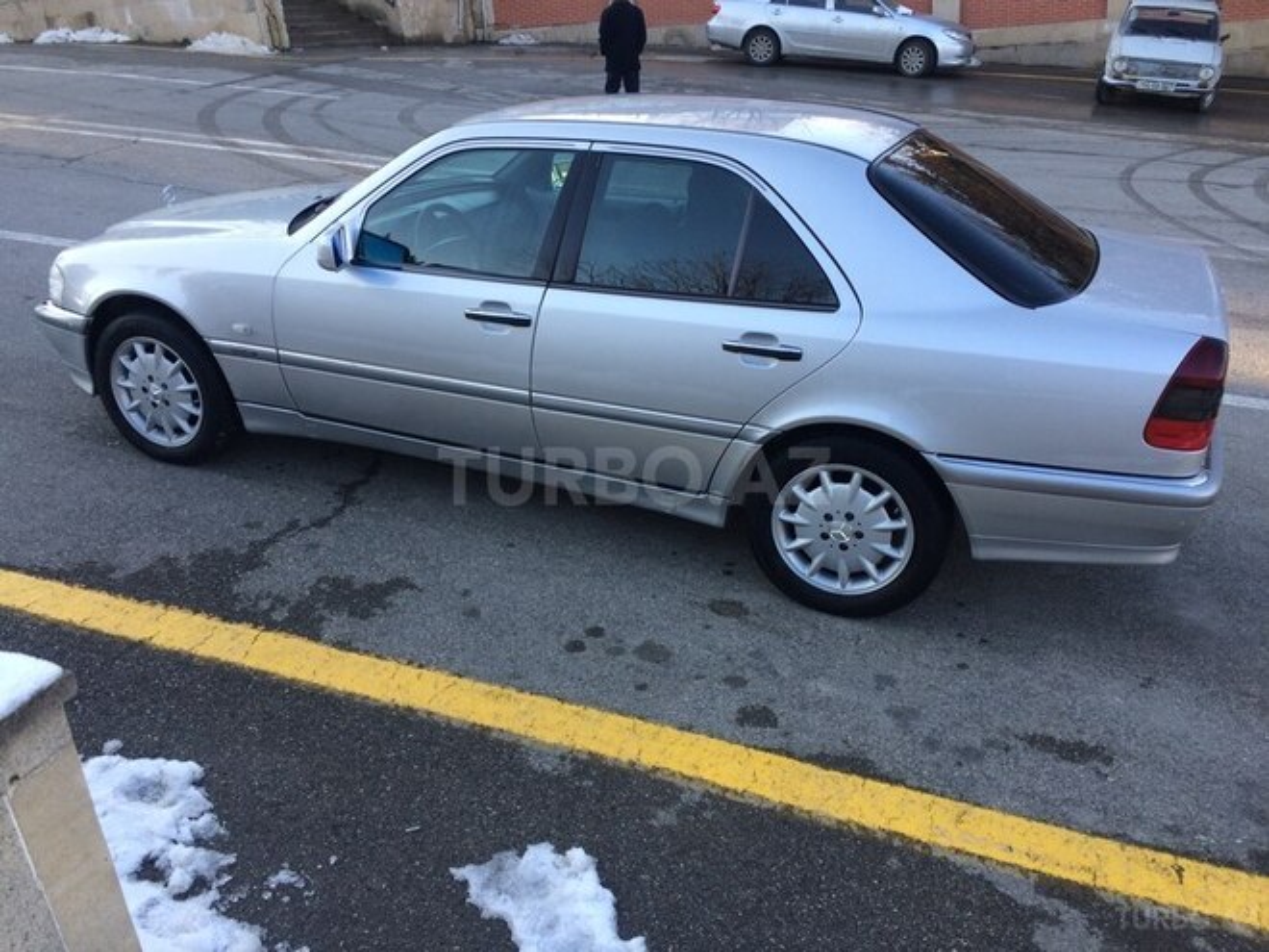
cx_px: 634
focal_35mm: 29
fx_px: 1063
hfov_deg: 61.7
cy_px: 476
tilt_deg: -24.5
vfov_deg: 48.2
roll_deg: +4.4
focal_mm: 4.15
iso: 32
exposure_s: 1/233
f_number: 2.2
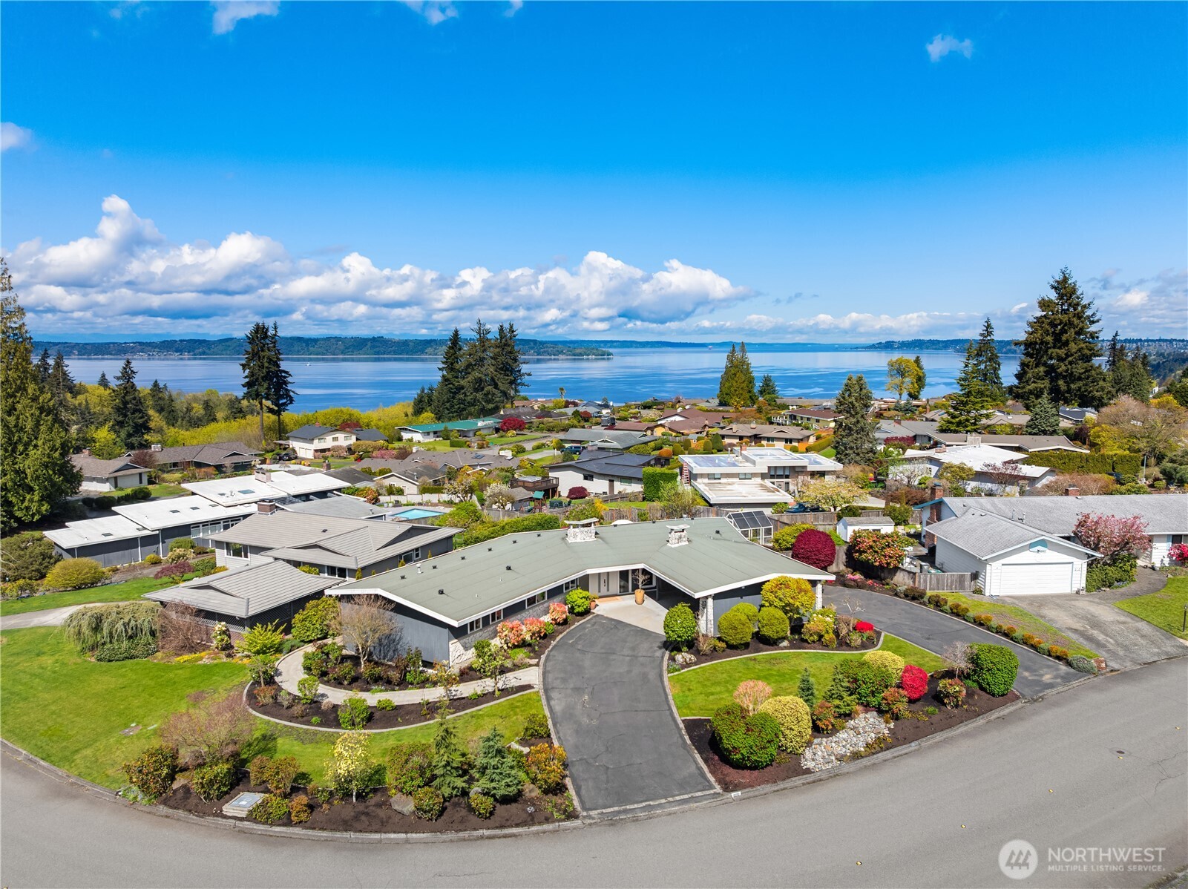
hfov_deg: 71.6
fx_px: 823
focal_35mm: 24
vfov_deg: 56.7
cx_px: 594
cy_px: 444
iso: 100
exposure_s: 1/2000
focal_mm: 12.29
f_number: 2.8
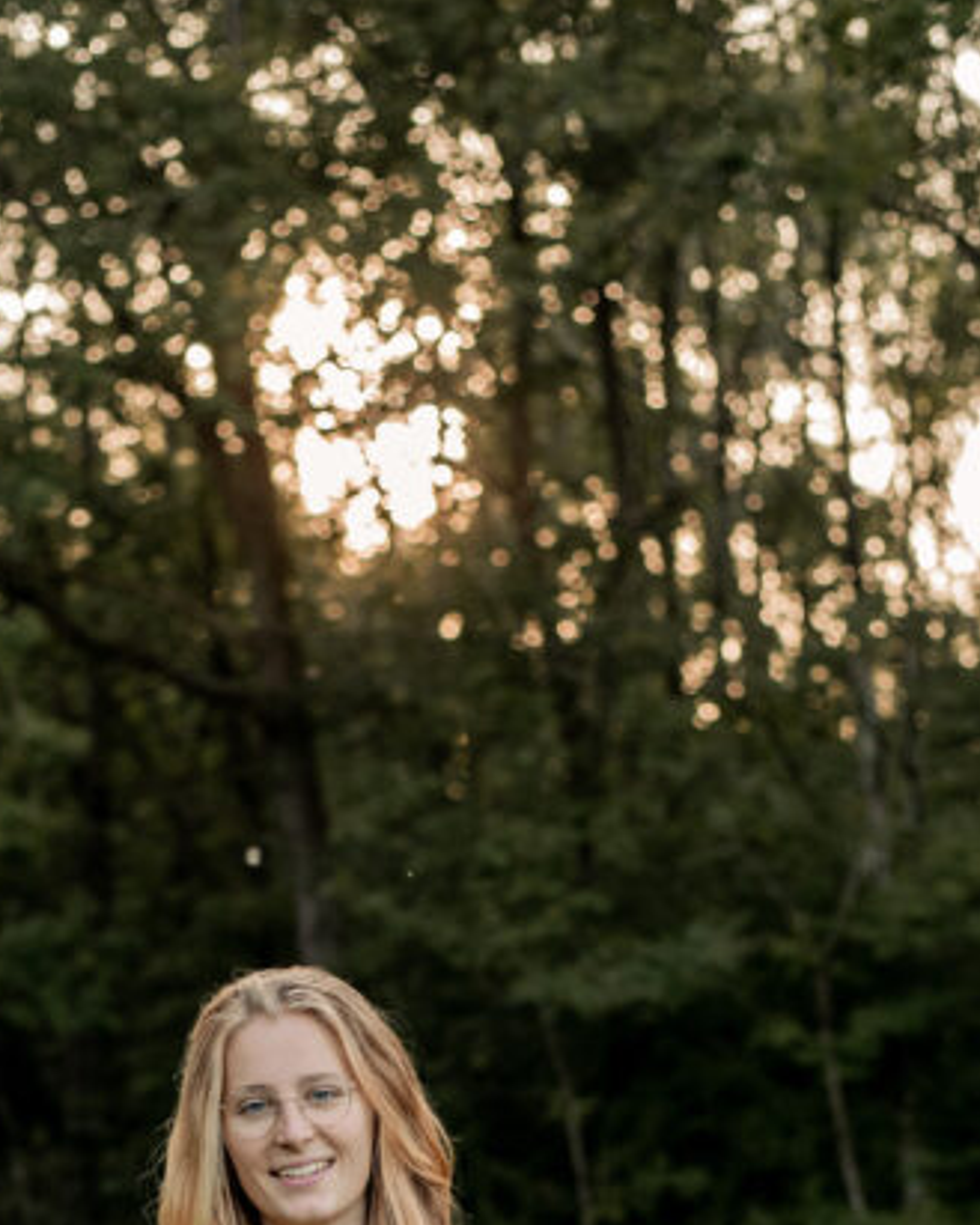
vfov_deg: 15.9
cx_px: 331
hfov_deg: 13.2
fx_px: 4240
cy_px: 1425
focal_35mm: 117
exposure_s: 1/800
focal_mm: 50
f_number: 2.5
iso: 400
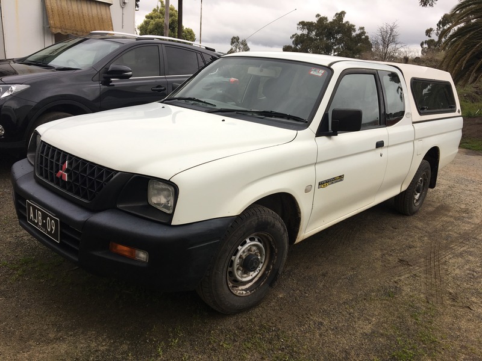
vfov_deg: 48.2
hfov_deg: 61.7
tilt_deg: -15.7
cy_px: 180
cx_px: 241
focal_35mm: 29
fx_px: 404
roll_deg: -5.2
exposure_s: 1/104
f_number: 2.2
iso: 25
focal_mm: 4.15
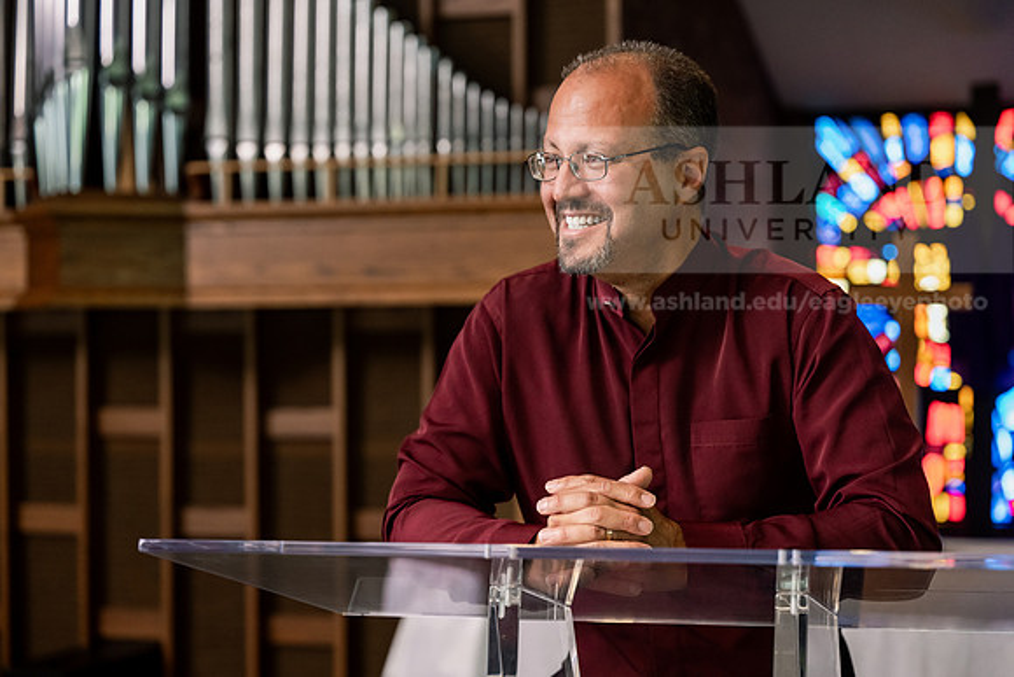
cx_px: 507
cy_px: 338
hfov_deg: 28.4
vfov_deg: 19.2
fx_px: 2000
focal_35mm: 71
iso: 2000
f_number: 3.2
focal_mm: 71
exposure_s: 1/200
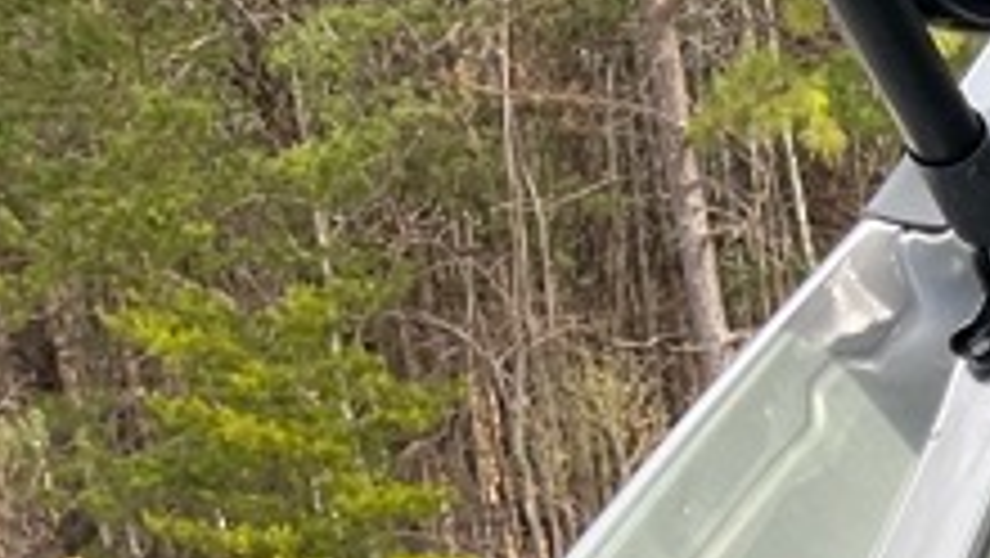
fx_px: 3467
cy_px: 1634
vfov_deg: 8.0
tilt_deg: -22.7
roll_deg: -0.3
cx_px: 2268
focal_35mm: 132
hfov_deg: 13.0
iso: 50
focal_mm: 5.1
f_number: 1.6
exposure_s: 1/967
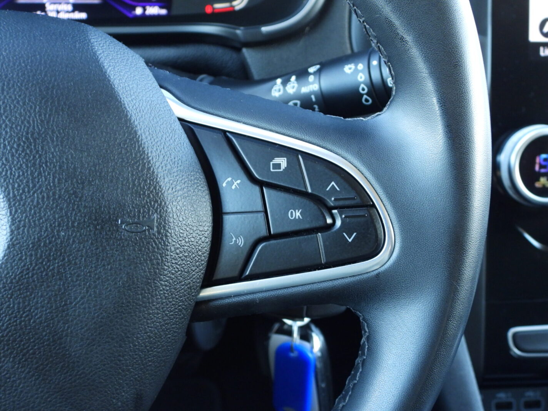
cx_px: 274
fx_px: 744
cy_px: 206
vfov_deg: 30.9
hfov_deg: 40.4
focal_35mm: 47
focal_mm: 8.5
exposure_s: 1/15
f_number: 3.2
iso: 400
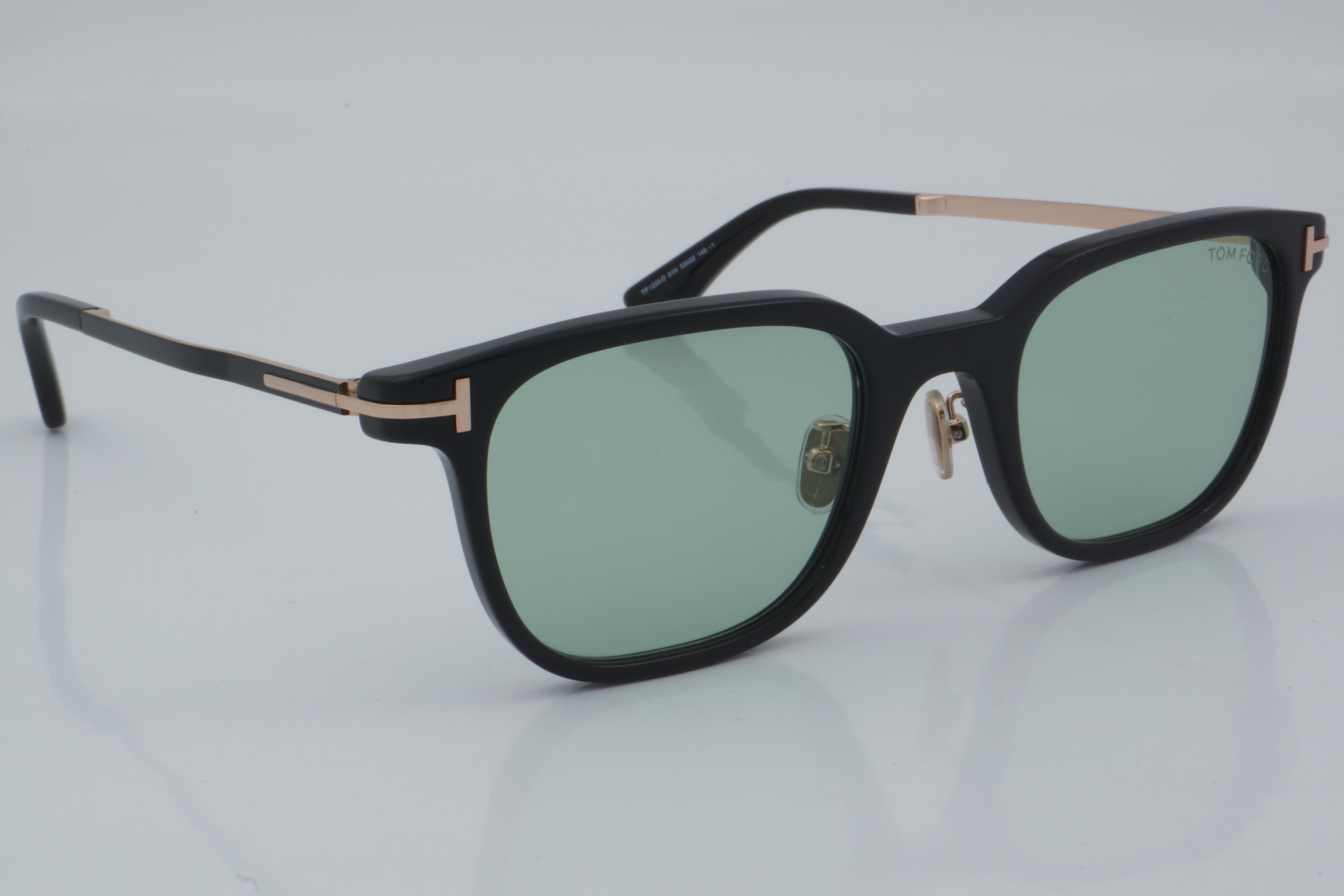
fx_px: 2800
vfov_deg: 18.2
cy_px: 448
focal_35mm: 75
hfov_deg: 27.0
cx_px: 672
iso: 100
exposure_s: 1/4
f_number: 32
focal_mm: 50
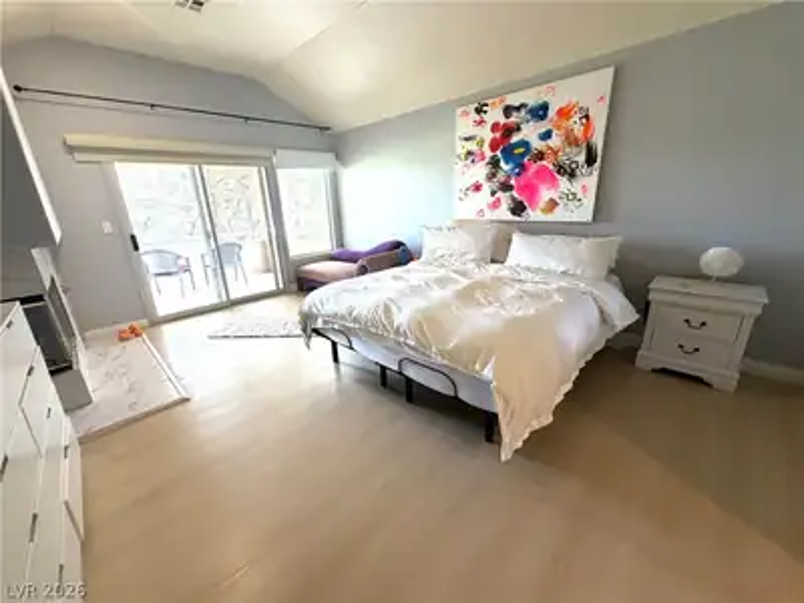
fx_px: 325
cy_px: 302
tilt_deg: -17.8
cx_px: 402
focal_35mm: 14
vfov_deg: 85.7
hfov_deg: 102.1
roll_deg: +3.2
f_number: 2.2
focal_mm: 2.22
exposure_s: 1/60
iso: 160
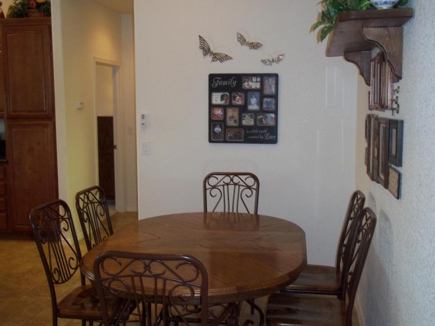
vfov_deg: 34.3
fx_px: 528
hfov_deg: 44.8
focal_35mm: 42
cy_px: 160
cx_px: 206
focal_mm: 6.5
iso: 160
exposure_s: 1/30
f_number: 3.1
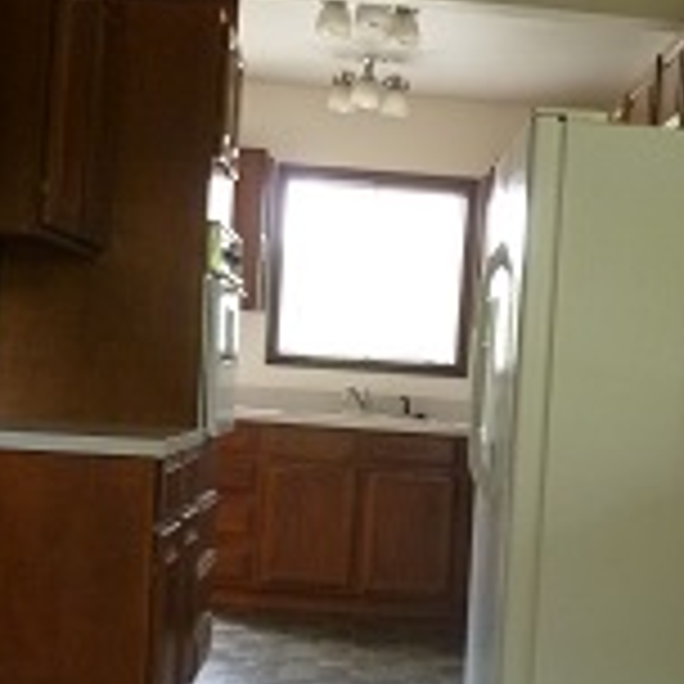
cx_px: 495
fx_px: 1498
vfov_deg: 25.5
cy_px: 472
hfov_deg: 25.5
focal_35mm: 67
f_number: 3.3
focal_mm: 5
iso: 320
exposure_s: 1/30
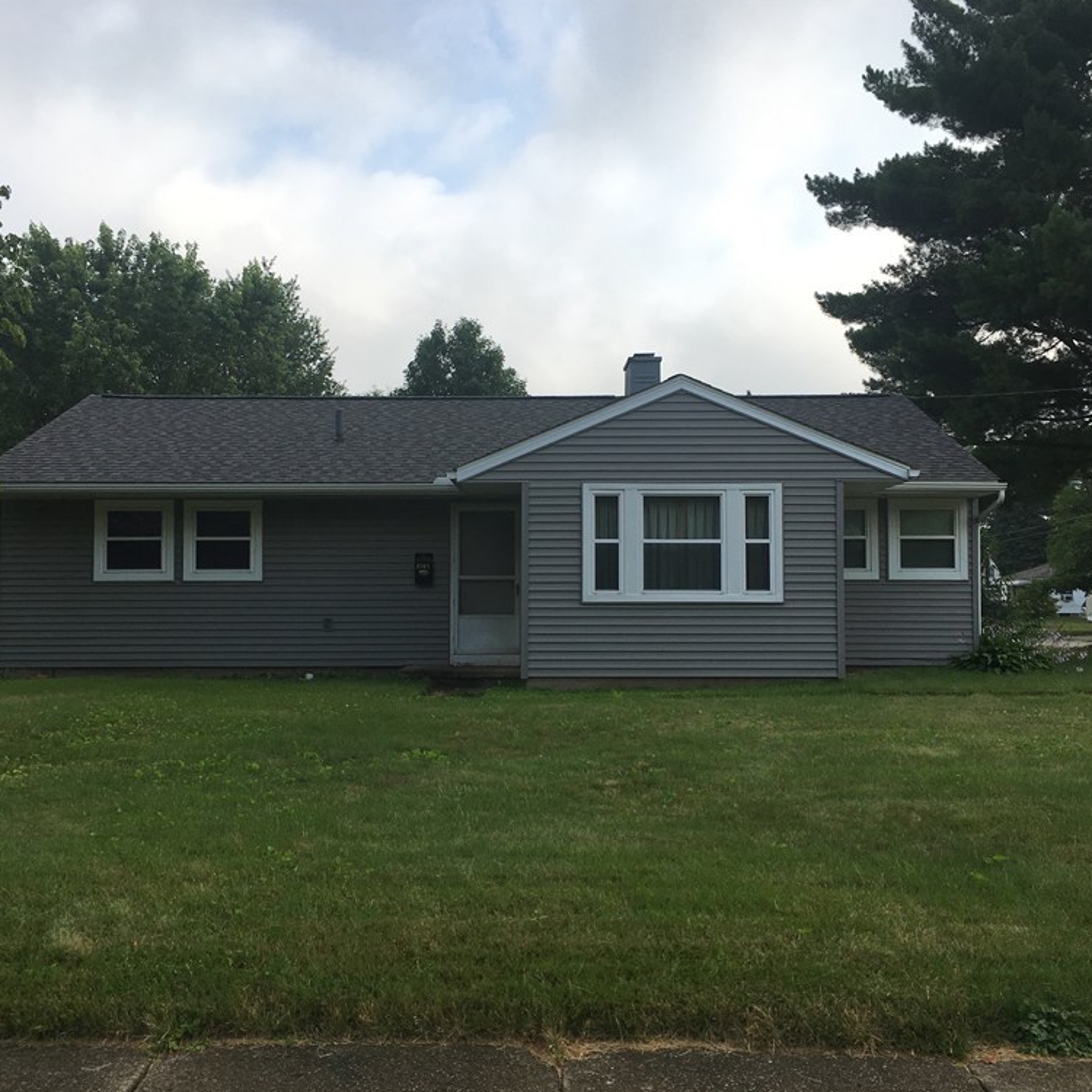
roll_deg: -0.1
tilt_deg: +3.4
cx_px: 552
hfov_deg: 47.2
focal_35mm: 35
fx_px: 1249
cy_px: 550
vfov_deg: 47.2
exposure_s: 1/1012
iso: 25
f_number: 2.2
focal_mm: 4.15
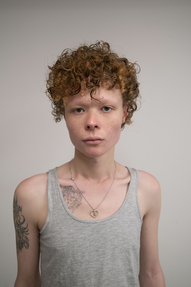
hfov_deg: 36.9
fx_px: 286
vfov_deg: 53.1
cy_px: 144
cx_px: 96
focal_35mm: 36
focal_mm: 36
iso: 800
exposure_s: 1/100
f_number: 6.3
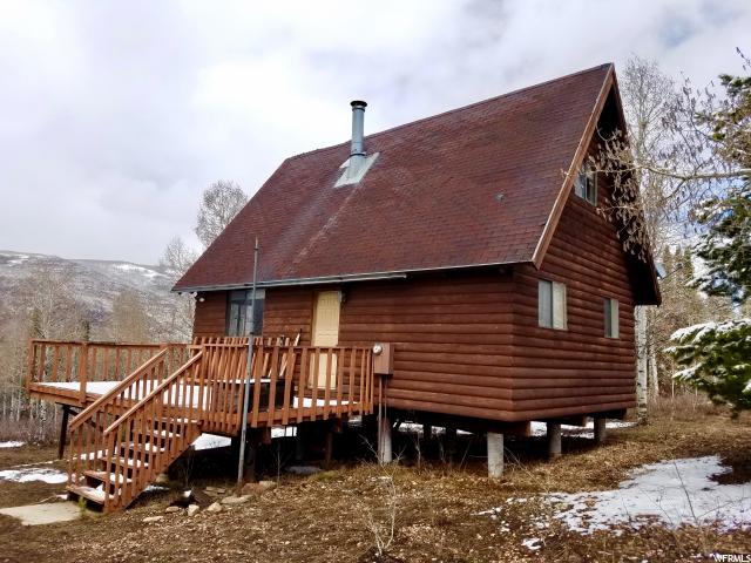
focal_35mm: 26
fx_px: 564
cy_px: 282
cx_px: 376
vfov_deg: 53.1
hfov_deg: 67.3
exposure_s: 1/3120
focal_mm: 4.2
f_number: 1.7
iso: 50
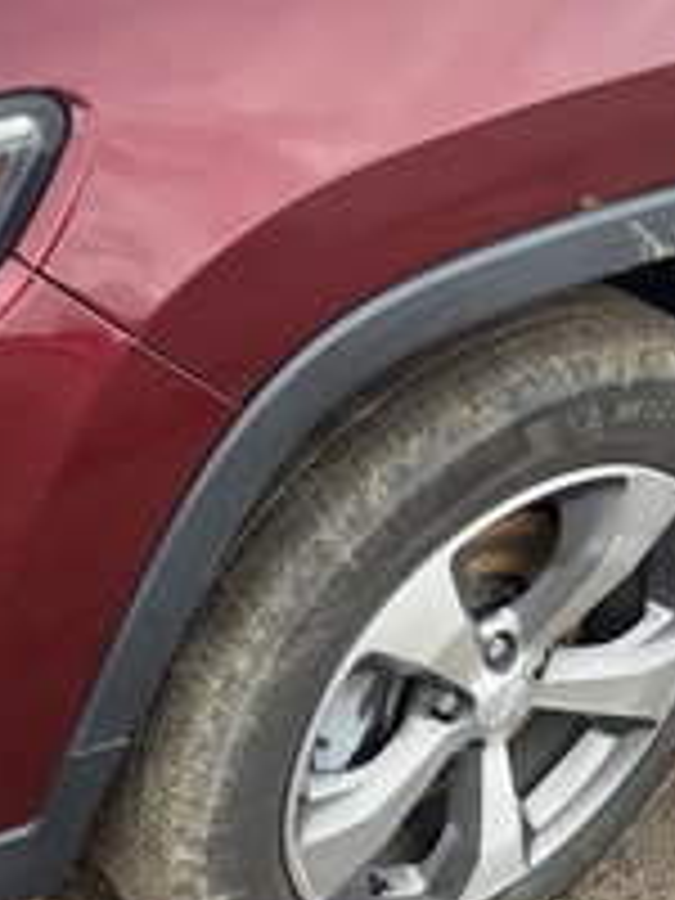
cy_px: 418
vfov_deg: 33.2
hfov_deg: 24.5
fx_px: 1508
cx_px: 63
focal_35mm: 58
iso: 20
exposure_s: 1/155
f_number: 1.8
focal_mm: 3
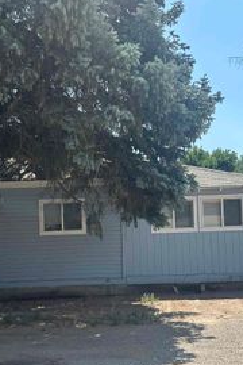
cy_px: 216
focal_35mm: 50
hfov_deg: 27.0
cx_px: 122
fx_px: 506
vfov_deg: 39.5
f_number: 1.5
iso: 50
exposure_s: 1/2299
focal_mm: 5.7
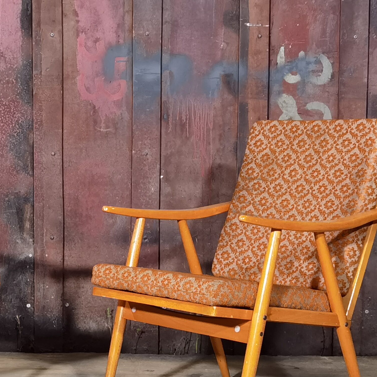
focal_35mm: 91
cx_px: 81
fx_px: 1121
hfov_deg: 18.9
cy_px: 263
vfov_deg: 19.0
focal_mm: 6.71
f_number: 1.9
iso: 400
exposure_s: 1/33.3
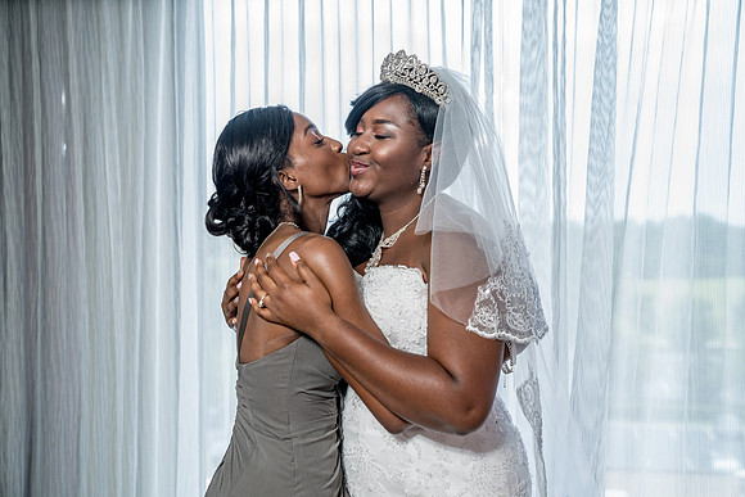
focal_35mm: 53
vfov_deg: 25.5
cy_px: 248
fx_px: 1097
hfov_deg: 37.5
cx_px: 372
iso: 640
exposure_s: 1/200
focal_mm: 53
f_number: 4
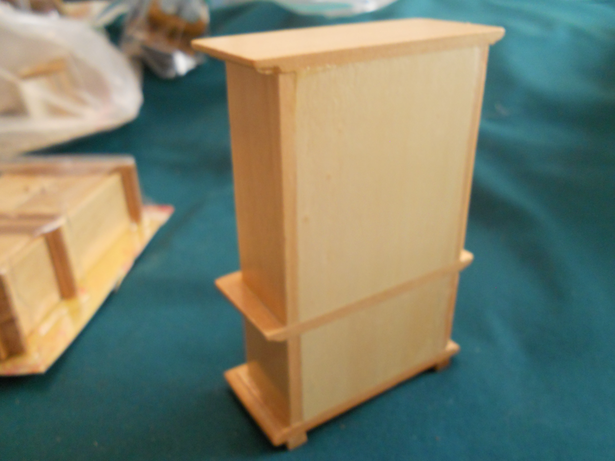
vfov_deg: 44.2
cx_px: 308
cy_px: 230
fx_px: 569
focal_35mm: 32
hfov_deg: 56.8
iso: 320
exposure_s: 1/30
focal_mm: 5.8
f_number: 3.5
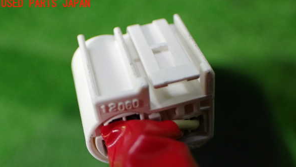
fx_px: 385
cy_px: 111
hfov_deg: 42.1
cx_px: 150
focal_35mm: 49
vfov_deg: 24.3
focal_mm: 7.84
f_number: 2.9
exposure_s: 1/60
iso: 800
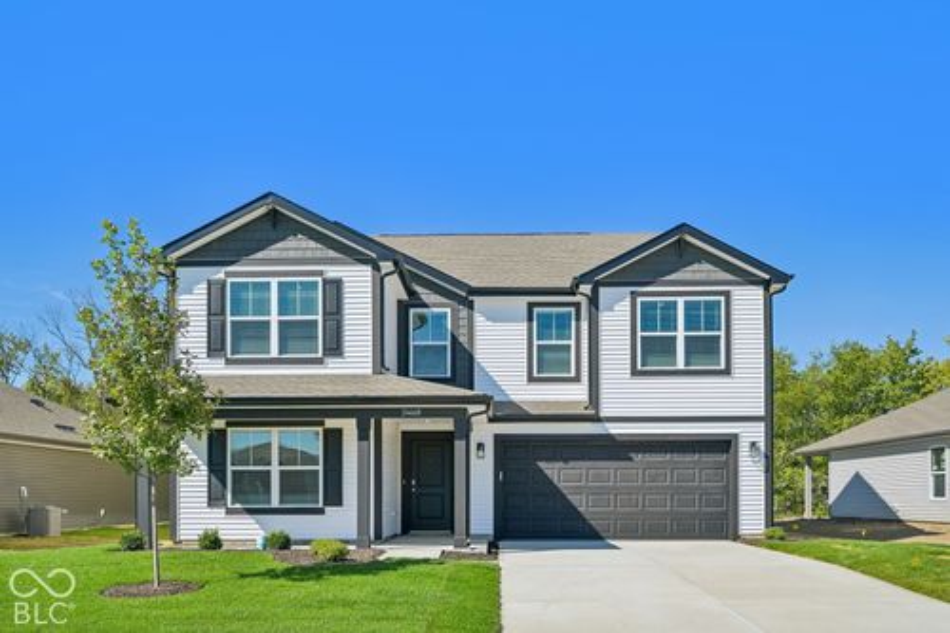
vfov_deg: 43.6
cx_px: 475
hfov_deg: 61.9
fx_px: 791
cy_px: 316
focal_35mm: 30
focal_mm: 30
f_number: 8
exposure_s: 1/400
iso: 100
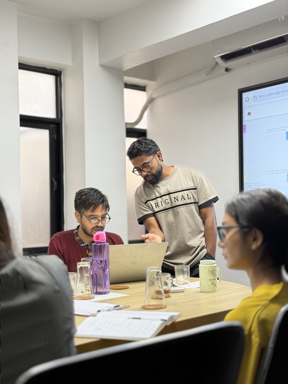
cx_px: 144
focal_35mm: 48
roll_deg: +0.8
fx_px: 532
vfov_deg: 39.6
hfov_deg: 30.3
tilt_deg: +1.7
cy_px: 192
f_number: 1.78
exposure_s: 1/50
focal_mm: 6.76
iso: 50
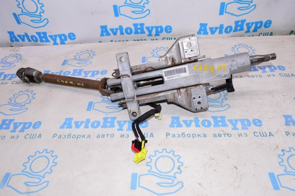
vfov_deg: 47.9
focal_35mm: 27
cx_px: 148
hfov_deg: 67.4
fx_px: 221
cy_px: 98
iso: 1600
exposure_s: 1/160
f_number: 8
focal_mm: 18
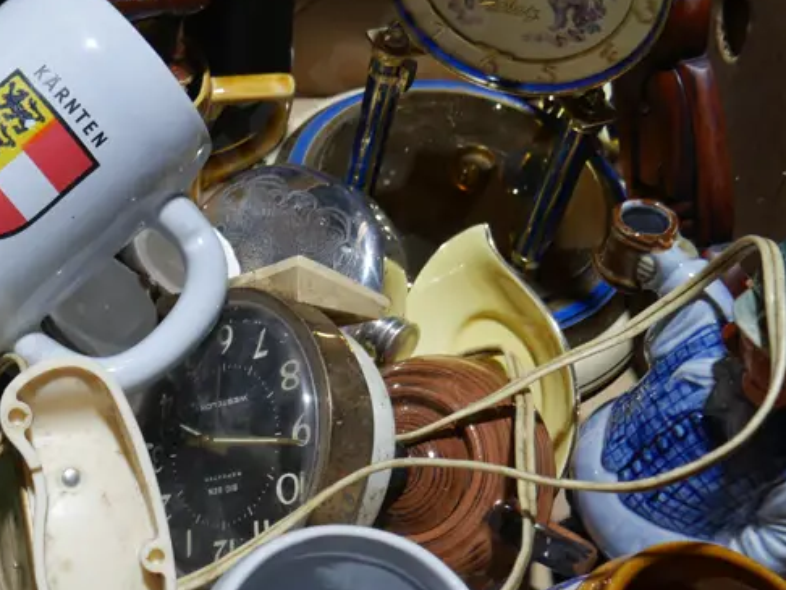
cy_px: 274
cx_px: 94
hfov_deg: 31.3
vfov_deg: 24.8
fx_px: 1340
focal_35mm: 59
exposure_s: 1/80
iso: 200
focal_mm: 14
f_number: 3.5
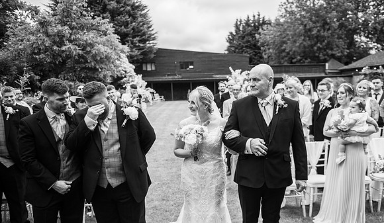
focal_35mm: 35
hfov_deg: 55.9
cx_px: 210
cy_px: 139
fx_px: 361
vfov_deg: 34.1
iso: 100
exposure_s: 1/1600
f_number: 2.8
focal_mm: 31
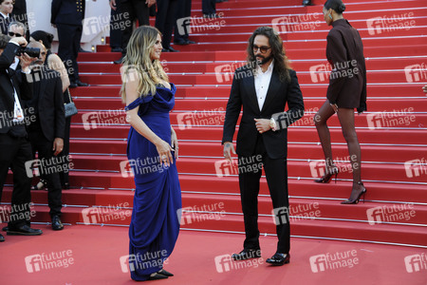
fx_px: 1008
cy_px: 142
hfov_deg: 23.9
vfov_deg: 16.1
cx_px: 214
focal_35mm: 85
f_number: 5
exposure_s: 1/250
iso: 640
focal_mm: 85
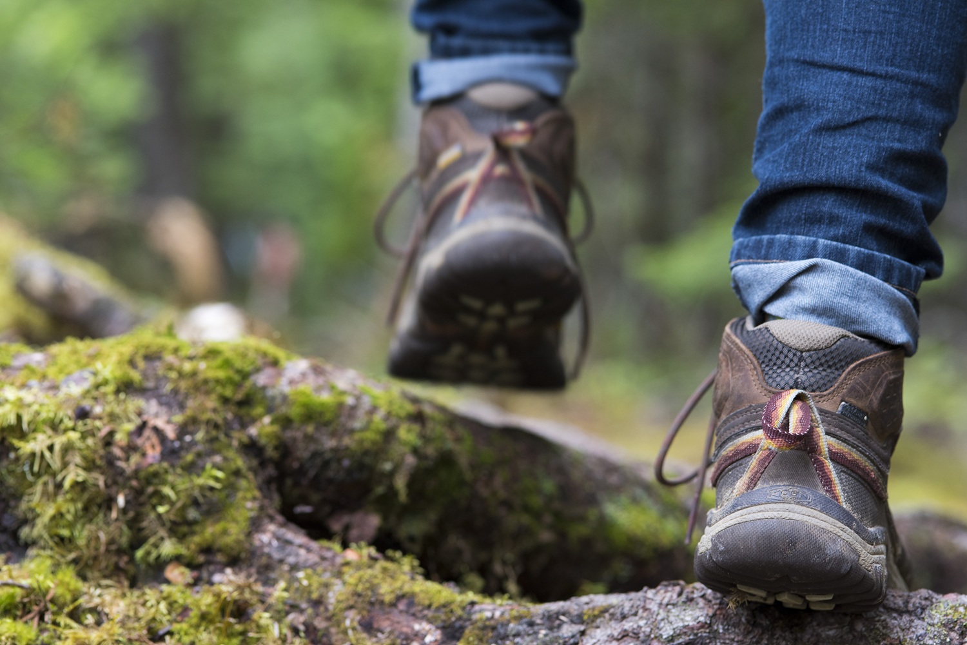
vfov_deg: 13.0
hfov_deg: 19.5
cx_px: 484
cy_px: 322
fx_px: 2820
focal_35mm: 105
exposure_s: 1/100
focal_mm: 105
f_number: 5
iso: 800
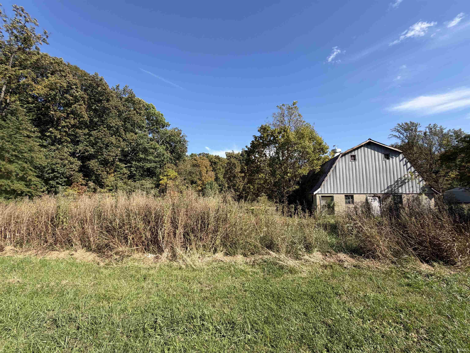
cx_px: 235
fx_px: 190
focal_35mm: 14
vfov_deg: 85.7
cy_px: 176
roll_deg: -0.1
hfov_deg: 102.1
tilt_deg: +5.9
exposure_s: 1/770
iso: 32
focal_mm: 2.22
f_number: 2.2
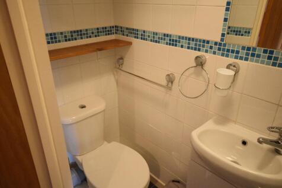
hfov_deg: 67.4
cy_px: 94
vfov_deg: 47.9
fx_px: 211
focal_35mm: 27
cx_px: 141
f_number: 5.3
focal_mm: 18
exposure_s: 1/60
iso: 4500
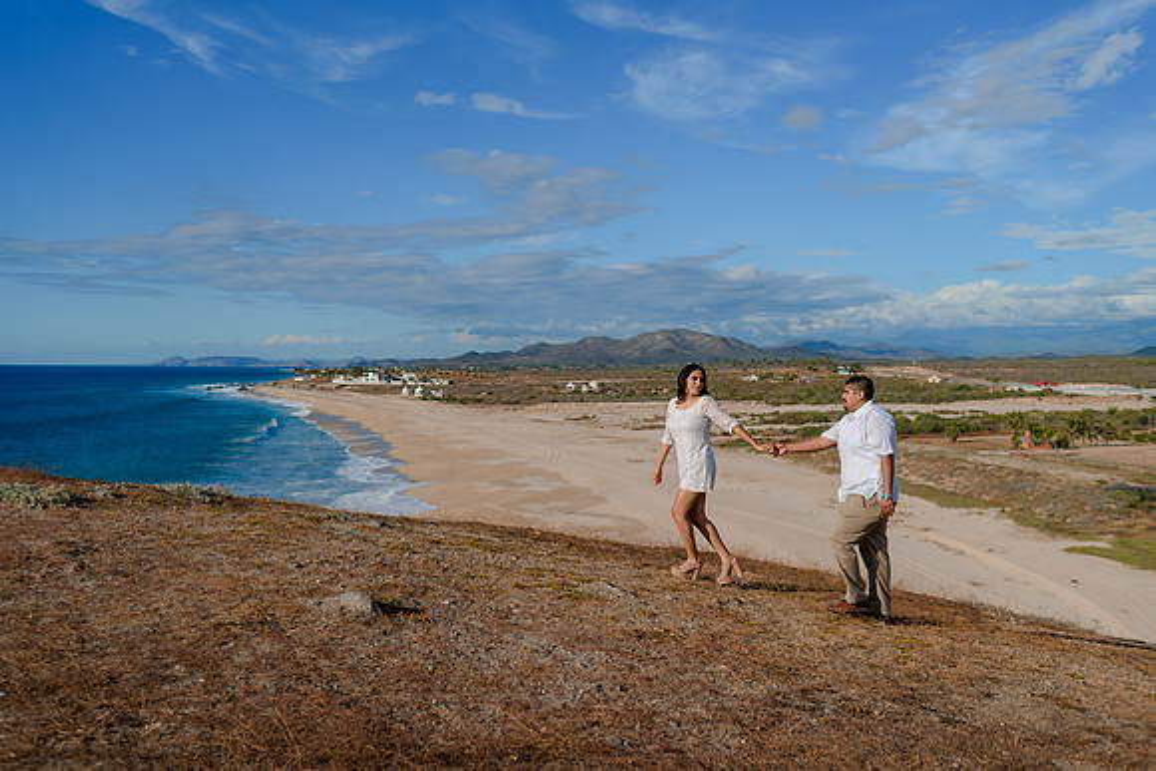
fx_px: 1162
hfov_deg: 52.9
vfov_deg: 36.7
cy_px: 386
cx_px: 578
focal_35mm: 36
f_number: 4
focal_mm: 35
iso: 50
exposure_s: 1/2000
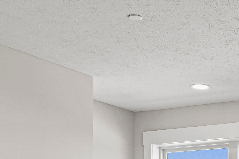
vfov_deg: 13.6
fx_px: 624
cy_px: 246
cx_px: 264
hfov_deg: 20.6
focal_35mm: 94
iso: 500
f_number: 8
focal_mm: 29
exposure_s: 1/6
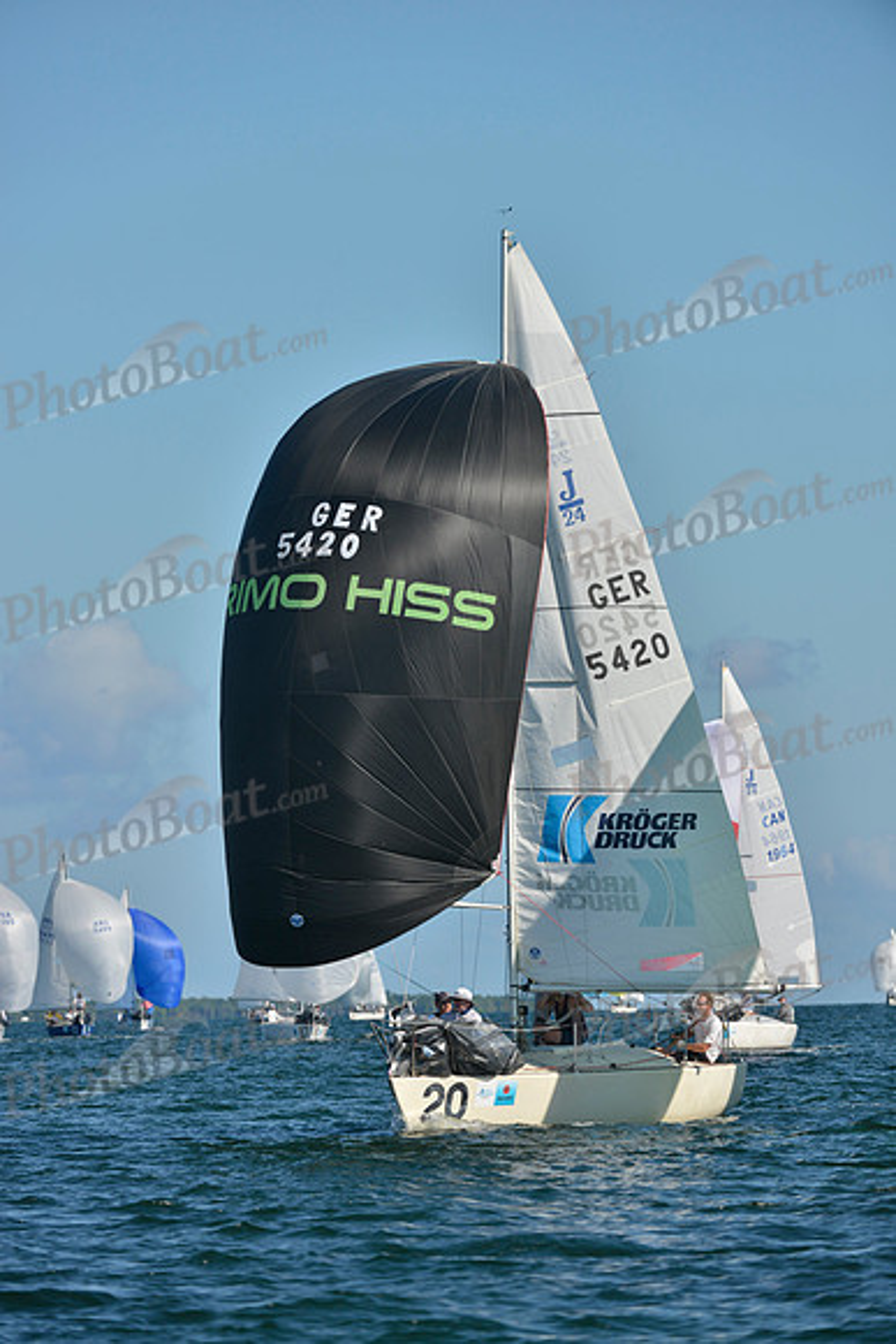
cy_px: 672
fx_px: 9327
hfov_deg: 5.5
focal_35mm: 250
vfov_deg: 8.2
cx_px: 448
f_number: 6.3
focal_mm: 250
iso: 200
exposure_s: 1/1250
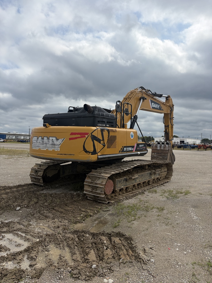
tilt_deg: +0.8
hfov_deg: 53.1
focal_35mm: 26
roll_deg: -1.1
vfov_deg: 67.3
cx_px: 106
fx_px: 212
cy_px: 142
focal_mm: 5.96
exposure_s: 1/7813
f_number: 1.6
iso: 64
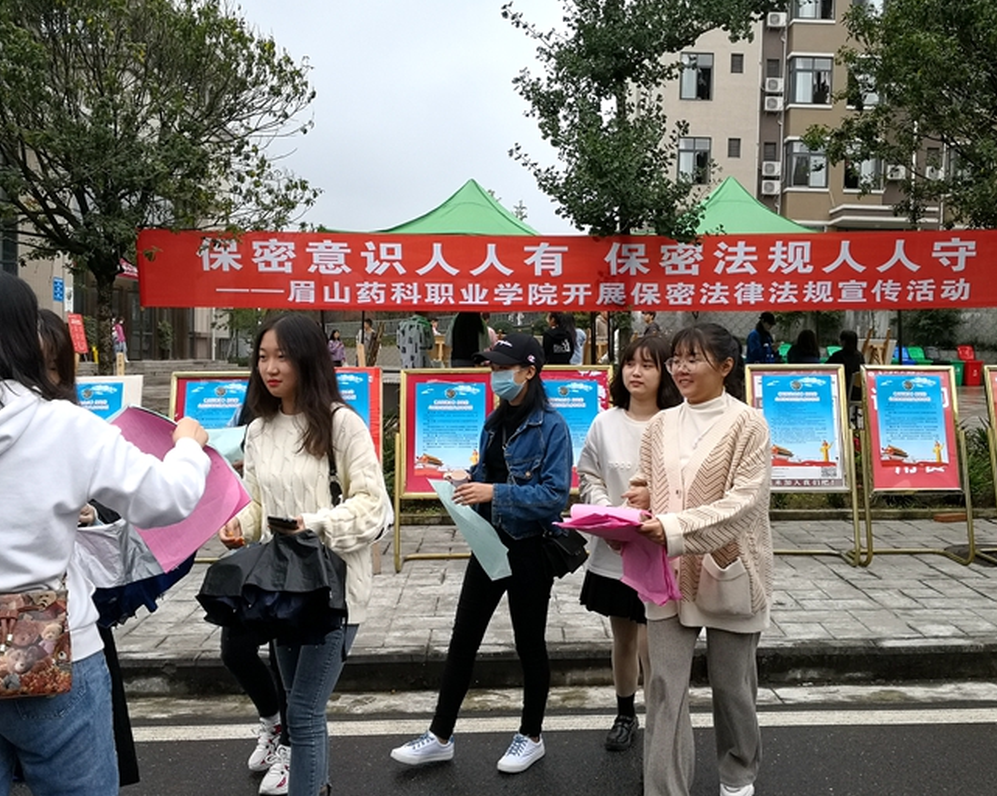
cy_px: 399
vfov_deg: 45.8
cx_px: 516
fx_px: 944
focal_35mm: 32
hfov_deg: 55.7
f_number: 1.6
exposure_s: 1/642
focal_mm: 3.95
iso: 50
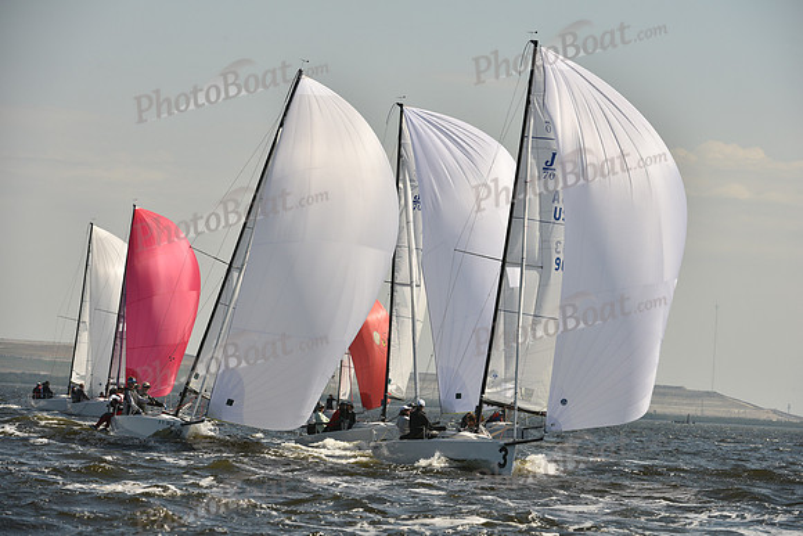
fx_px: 5354
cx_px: 402
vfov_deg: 5.7
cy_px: 268
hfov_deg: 8.6
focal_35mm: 240
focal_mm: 240
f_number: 8
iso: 250
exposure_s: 1/1250
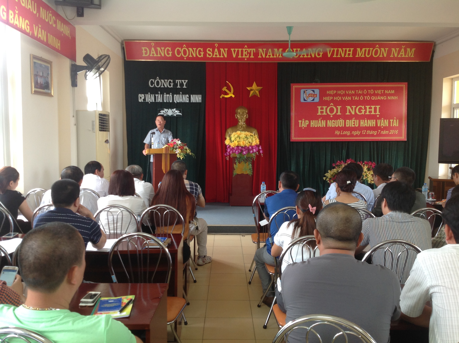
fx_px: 463
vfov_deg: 40.6
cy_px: 172
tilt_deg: -1.8
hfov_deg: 52.7
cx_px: 230
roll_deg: -0.1
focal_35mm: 35
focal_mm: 4.28
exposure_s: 1/30
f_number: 2.4
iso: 64
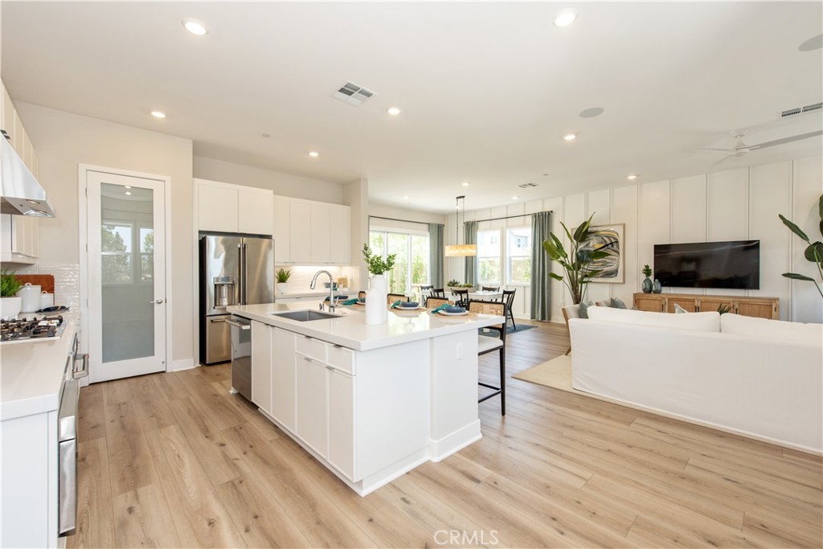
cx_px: 412
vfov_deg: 77.3
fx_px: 343
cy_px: 274
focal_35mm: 15
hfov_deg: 100.4
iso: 560
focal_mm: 15
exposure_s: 1/125
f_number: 5.6
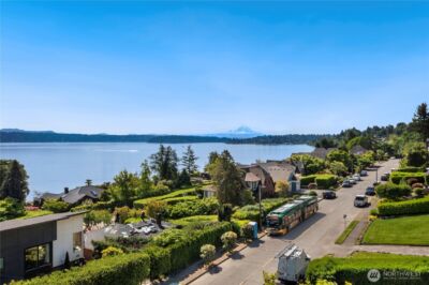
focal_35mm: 28
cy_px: 142
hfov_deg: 65.5
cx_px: 214
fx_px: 333
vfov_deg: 46.3
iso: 100
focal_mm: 10.26
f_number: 11
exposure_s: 1/200
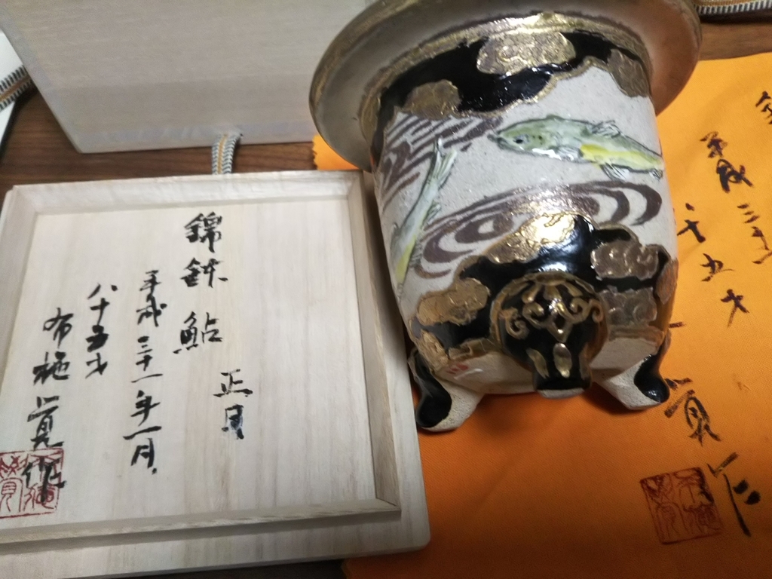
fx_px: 669
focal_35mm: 30
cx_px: 386
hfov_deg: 60.0
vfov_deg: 46.8
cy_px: 290
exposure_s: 1/30
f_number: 2.2
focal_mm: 4
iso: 125
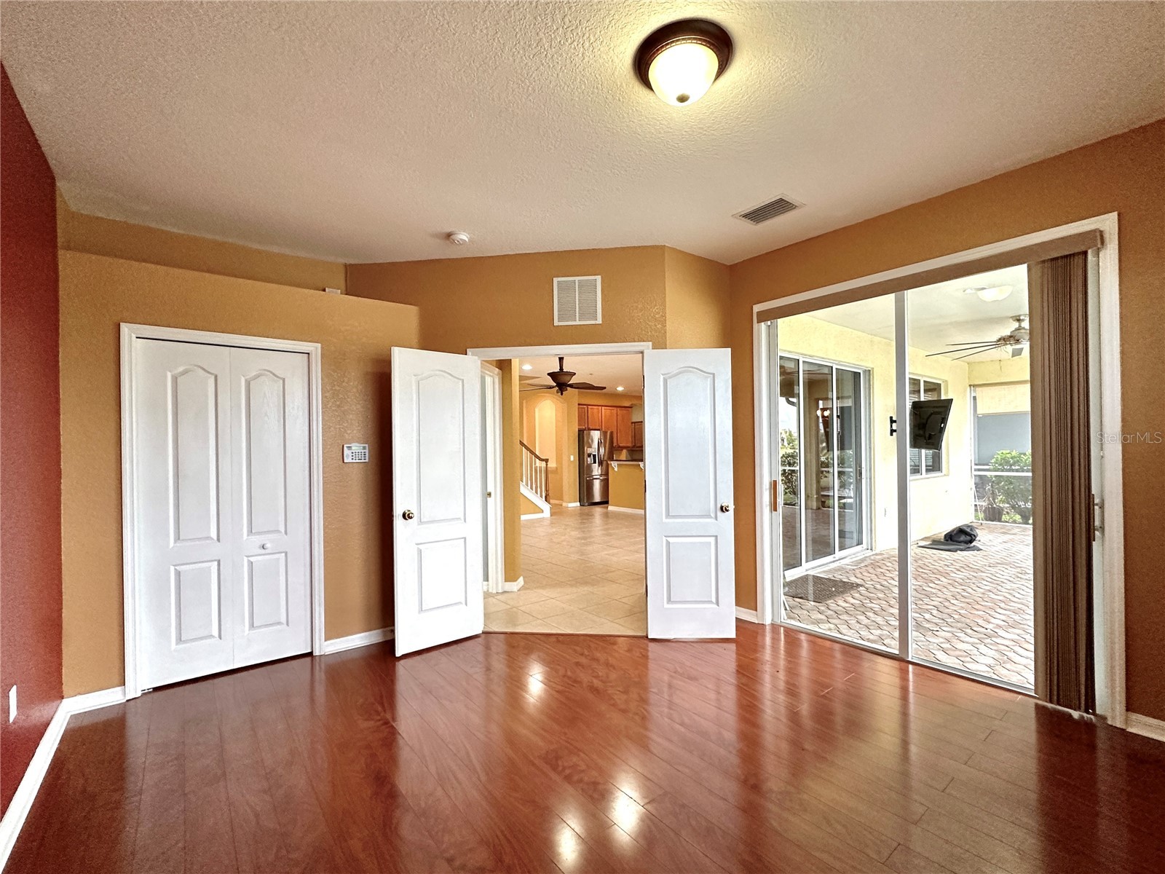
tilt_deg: +2.2
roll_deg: +1.8
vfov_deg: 85.7
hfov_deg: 102.1
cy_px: 437
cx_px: 582
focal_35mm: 14
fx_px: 471
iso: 250
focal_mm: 2.22
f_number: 2.2
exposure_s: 1/120
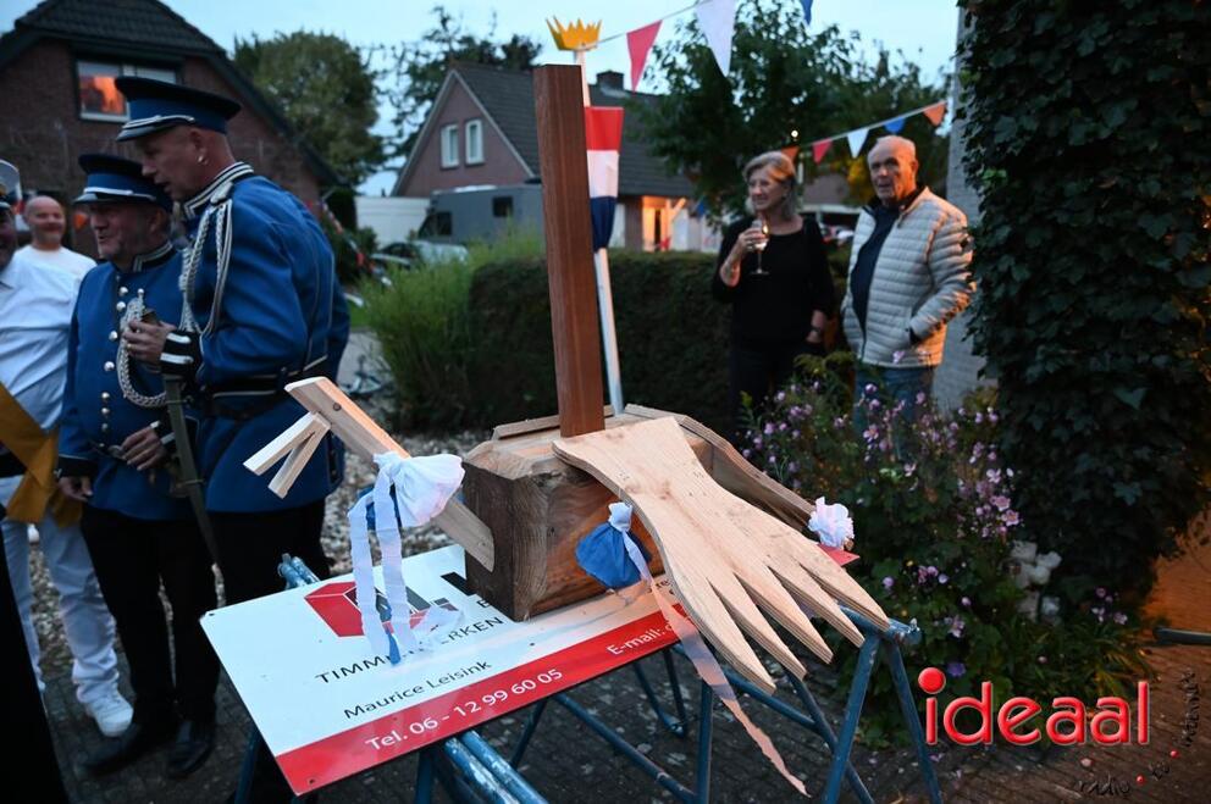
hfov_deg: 73.8
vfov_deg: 53.0
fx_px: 806
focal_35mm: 24
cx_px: 606
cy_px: 402
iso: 1250
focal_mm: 24
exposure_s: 1/20
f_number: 2.8
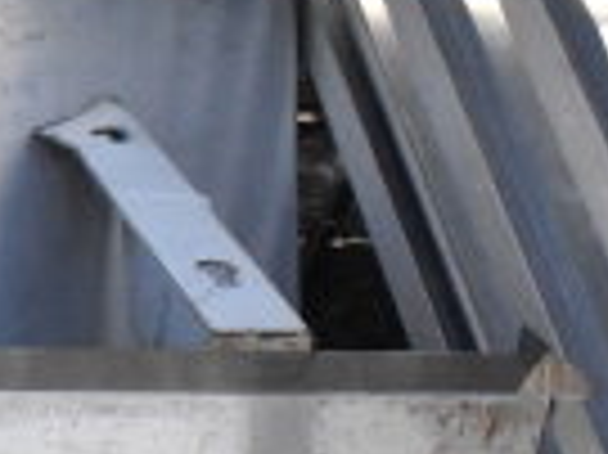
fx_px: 3211
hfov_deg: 9.8
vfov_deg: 8.1
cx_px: -743
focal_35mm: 183
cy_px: 380
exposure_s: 1/1250
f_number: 18
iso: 6400
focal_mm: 28
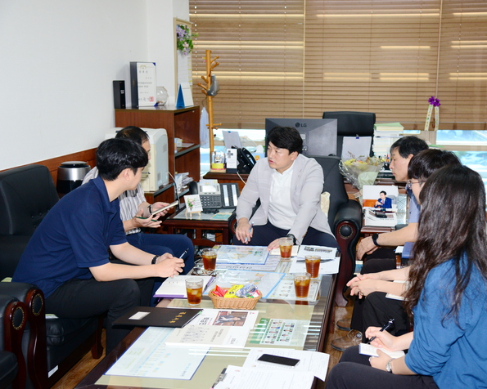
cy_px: 194
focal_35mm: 50
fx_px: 721
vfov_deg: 30.3
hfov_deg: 37.2
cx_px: 286
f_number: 4
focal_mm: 44
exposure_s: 1/250
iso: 1250
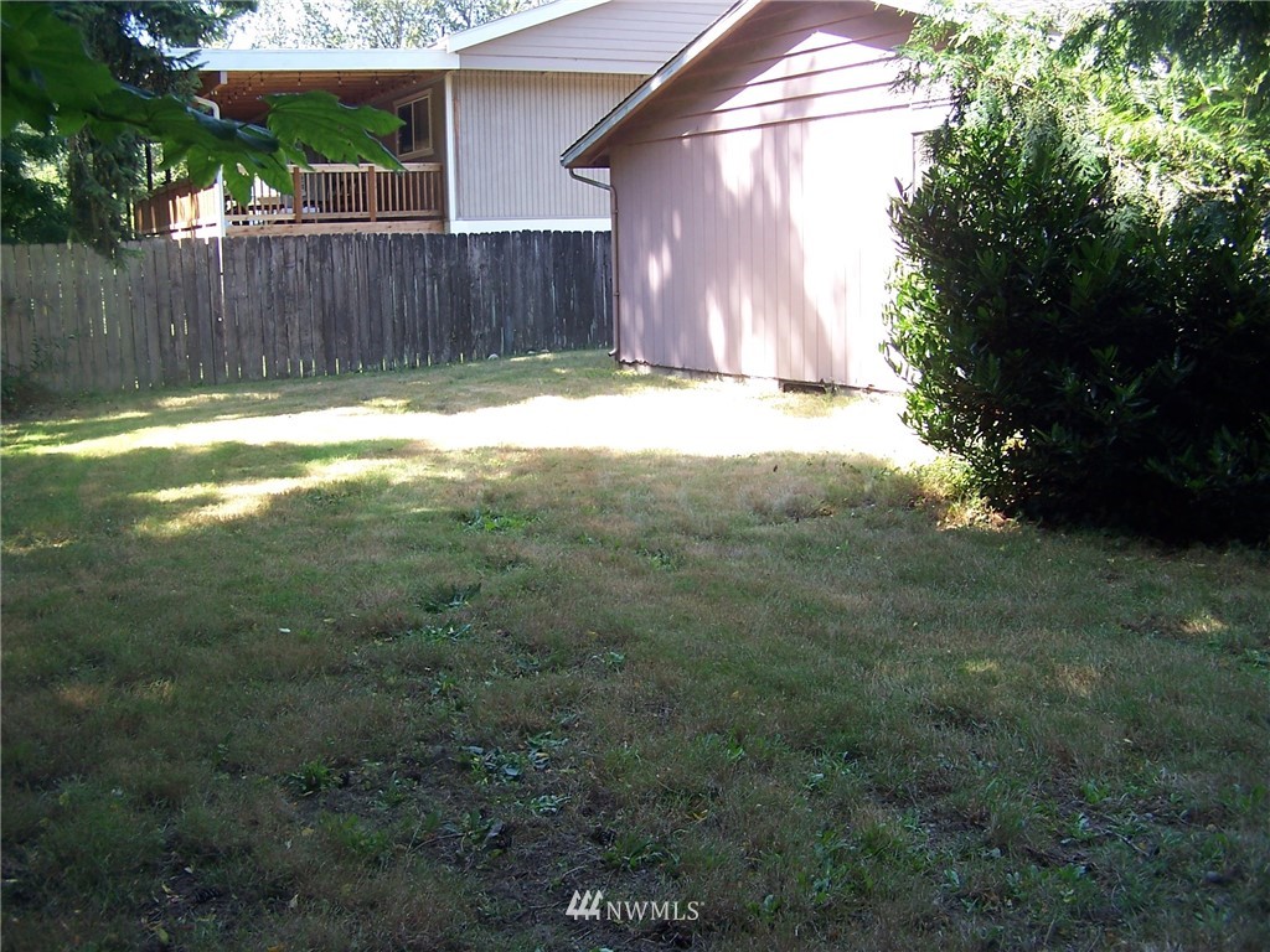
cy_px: 476
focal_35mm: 38
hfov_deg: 49.0
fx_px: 1394
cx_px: 635
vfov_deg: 37.7
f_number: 2.8
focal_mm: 6.3
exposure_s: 1/60
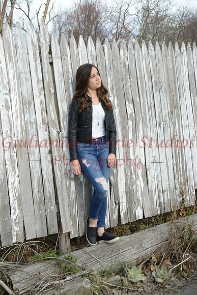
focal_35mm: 44
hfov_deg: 30.5
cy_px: 148
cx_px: 98
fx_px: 361
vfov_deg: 44.5
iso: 320
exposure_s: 1/250
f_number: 8
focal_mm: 44
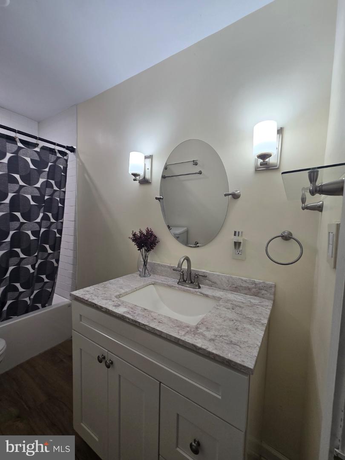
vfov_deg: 106.2
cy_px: 230
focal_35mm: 13
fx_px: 173
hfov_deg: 89.9
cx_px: 172
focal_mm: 2.2
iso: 64
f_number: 2.2
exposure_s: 1/60
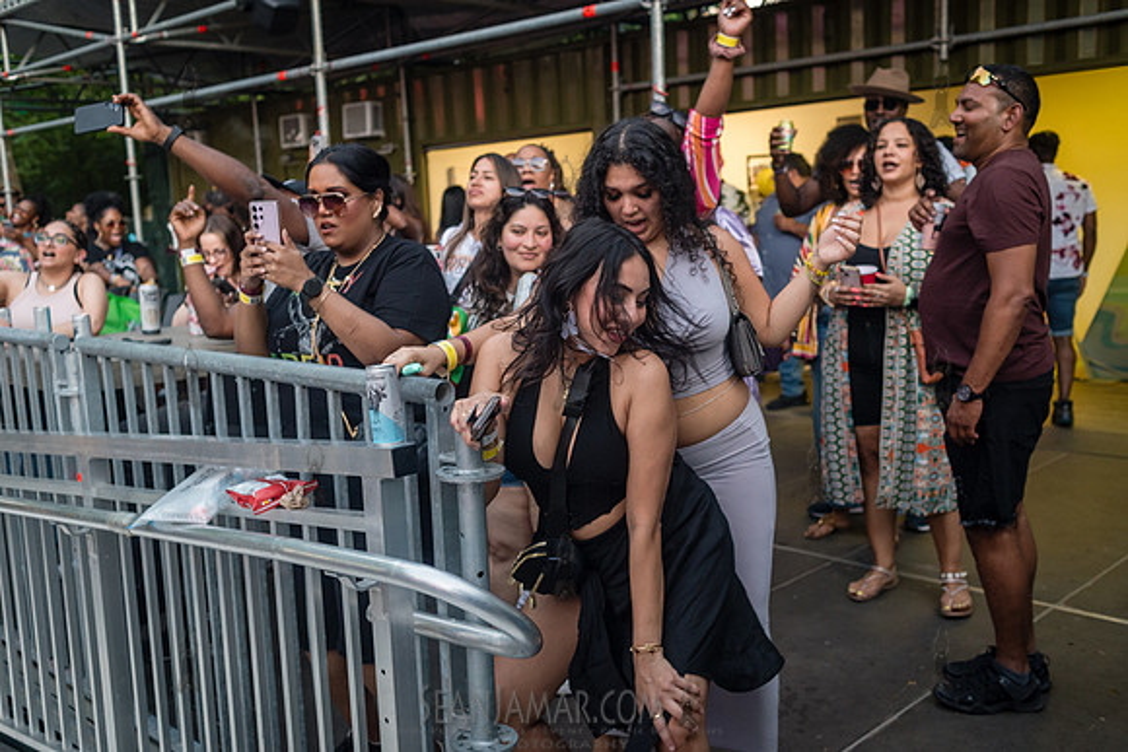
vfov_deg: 37.9
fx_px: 1097
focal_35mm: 35
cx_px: 564
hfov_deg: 54.4
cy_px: 376
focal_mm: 35
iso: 1000
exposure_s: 1/160
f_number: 3.5
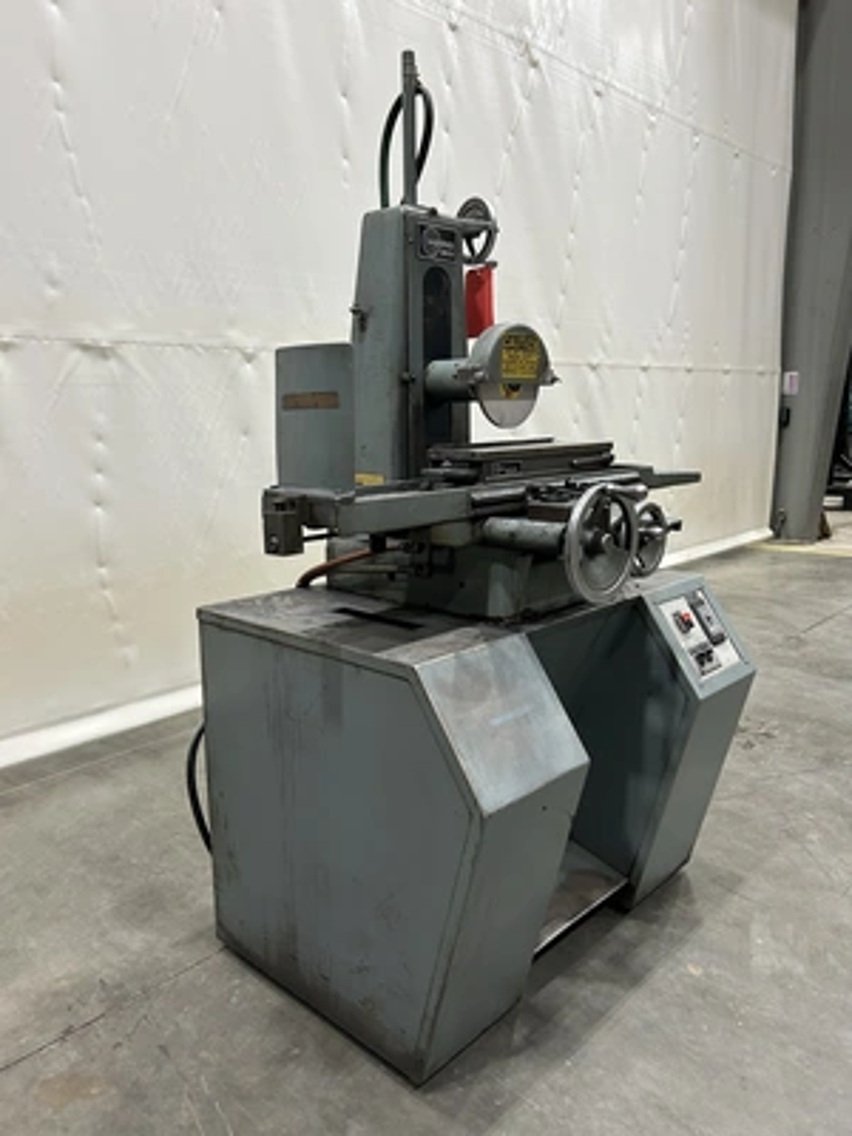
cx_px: 426
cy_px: 568
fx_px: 853
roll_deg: +1.1
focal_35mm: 26
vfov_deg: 67.3
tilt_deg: -9.6
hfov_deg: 53.1
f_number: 1.5
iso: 200
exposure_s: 1/60
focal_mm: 5.7
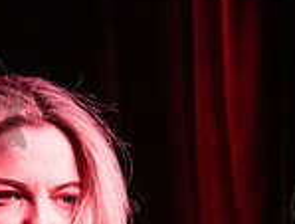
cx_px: -40
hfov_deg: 12.8
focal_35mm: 150
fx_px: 1283
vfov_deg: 9.7
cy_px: 342
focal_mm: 32
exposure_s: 1/400
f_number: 4
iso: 12800
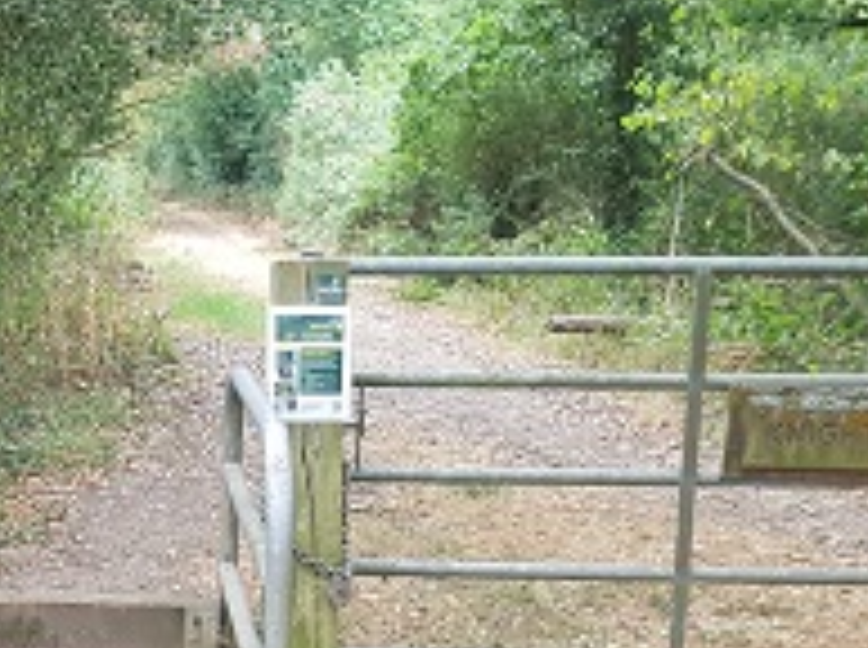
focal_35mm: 54
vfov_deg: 26.9
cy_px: 387
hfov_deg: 33.0
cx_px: 27
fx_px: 1352
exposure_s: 1/25
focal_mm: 4.2
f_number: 1.7
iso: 200
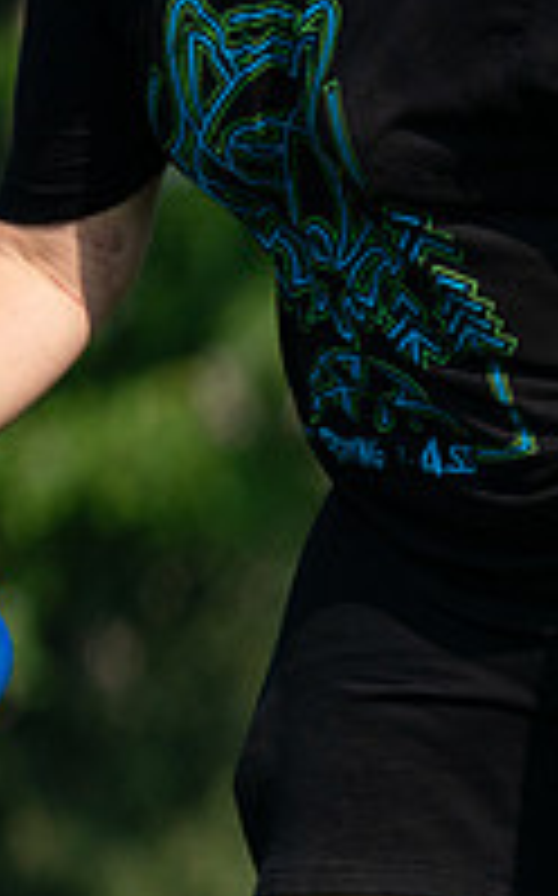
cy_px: 862
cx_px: 1143
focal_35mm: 1358
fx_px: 33114
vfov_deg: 1.5
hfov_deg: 1.0
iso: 1250
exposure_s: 1/4000
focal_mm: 456
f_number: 6.3
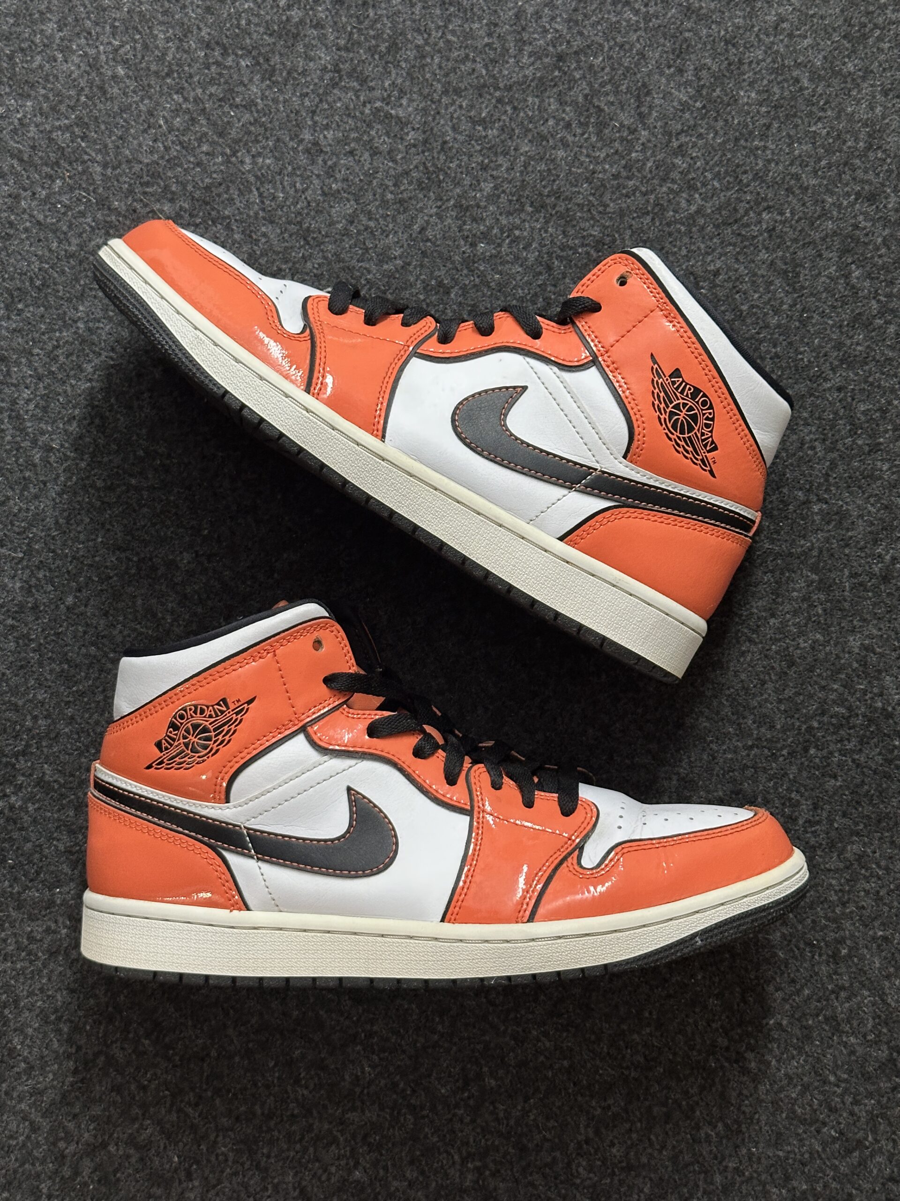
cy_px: 600
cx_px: 450
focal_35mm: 48
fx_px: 1664
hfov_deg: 30.3
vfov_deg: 39.7
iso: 200
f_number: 1.78
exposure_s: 1/34
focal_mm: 6.86
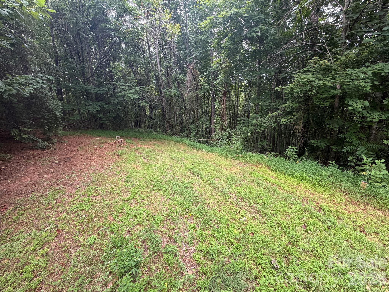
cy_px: 146
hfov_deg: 102.1
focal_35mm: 14
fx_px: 157
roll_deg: +3.1
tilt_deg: -13.4
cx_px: 194
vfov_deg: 85.7
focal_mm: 2.22
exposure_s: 1/121
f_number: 2.2
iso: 160
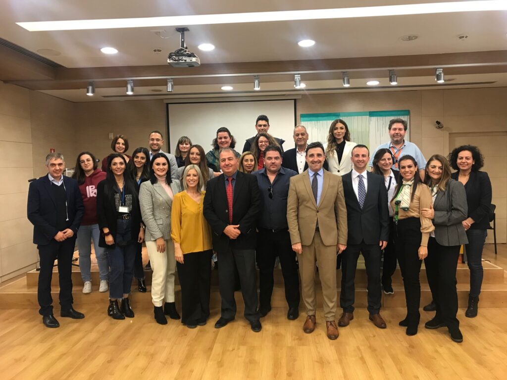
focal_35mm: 28
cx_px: 254
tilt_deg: -3.9
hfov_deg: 63.4
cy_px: 190
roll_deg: +1.4
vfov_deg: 49.7
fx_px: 410
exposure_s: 1/17
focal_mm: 3.99
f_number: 1.8
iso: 50
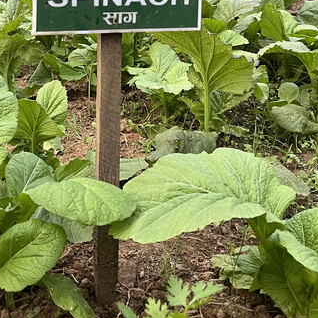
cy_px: -13
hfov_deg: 26.4
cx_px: 130
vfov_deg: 25.0
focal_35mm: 65
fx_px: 676
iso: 160
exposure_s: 1/60
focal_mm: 5.1
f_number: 1.6
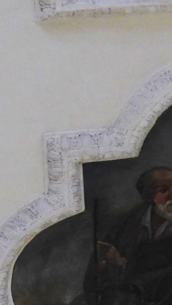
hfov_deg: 7.6
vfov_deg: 13.5
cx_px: 222
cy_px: 133
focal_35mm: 159
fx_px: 1288
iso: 200
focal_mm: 8.4
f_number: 4
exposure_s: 1/4
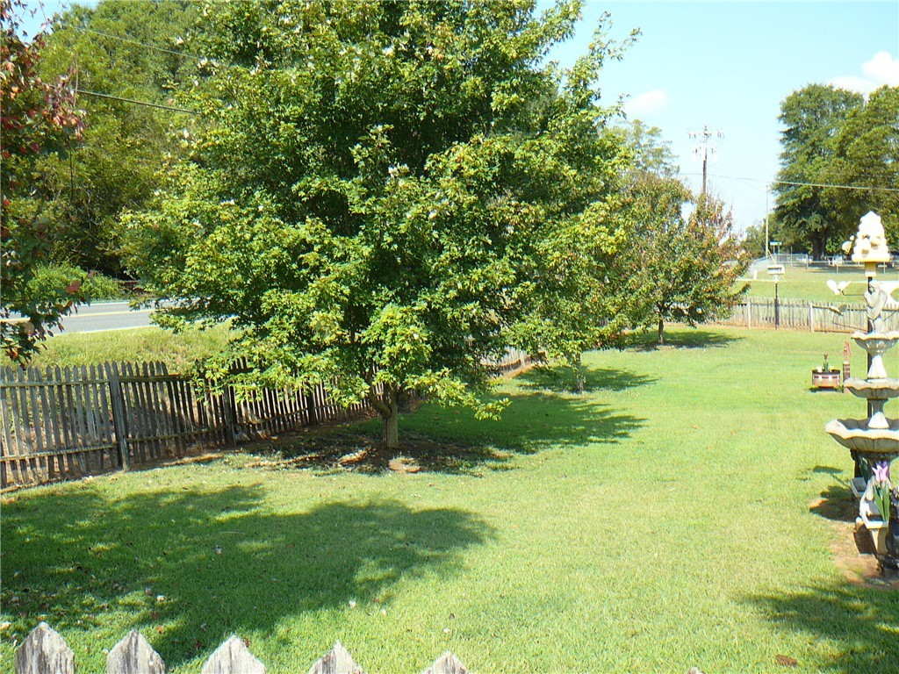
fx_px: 987
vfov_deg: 37.7
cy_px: 337
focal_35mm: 38
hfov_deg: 49.0
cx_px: 450
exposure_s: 1/400
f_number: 3
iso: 80
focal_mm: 5.6
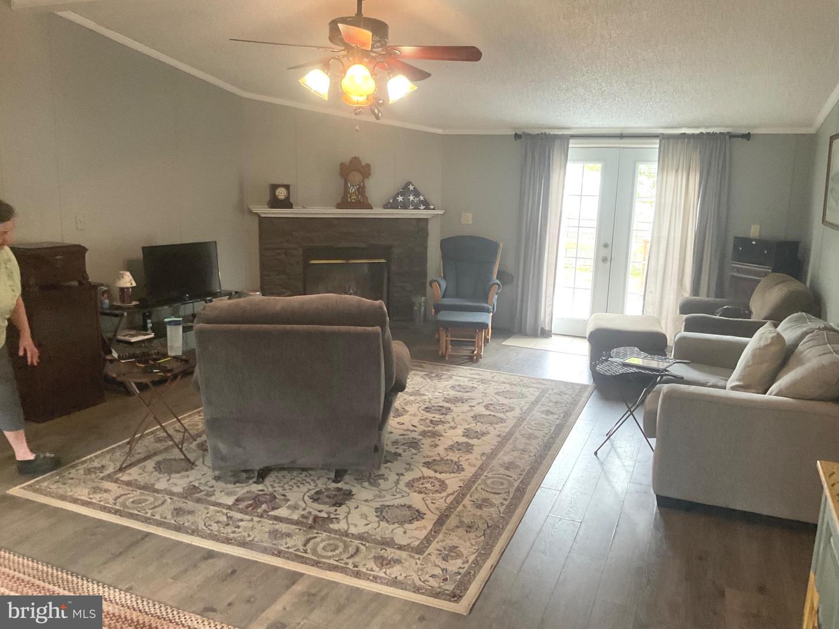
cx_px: 420
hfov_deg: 61.7
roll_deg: -0.7
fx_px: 703
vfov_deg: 48.2
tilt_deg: -10.9
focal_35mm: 29
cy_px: 314
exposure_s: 1/60
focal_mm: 3
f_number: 1.8
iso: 200
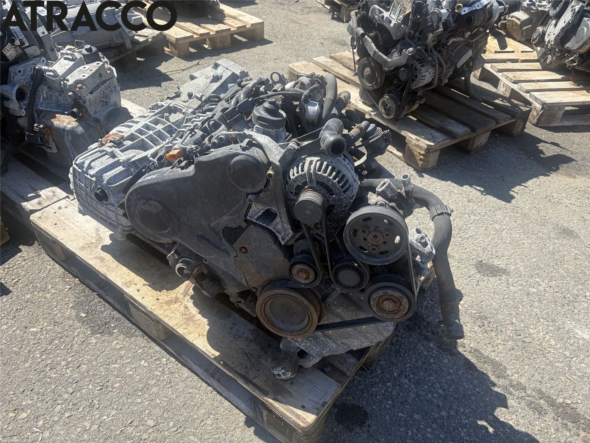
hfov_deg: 67.3
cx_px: 295
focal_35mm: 26
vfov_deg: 53.1
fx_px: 443
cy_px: 222
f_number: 1.6
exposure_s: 1/1064
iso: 64
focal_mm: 5.96
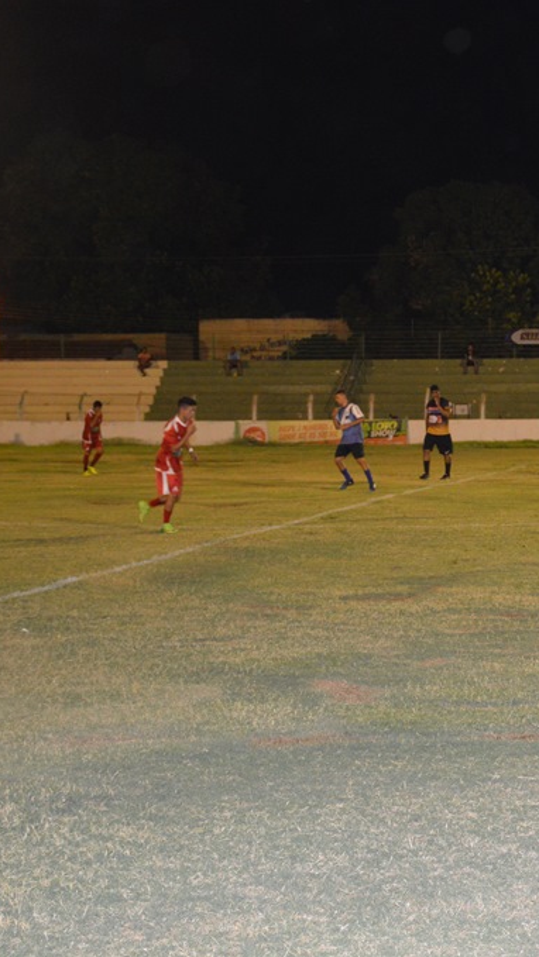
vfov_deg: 23.7
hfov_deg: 13.2
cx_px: 573
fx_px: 2286
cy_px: 478
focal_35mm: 90
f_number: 4.2
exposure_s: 1/60
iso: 1600
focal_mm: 38
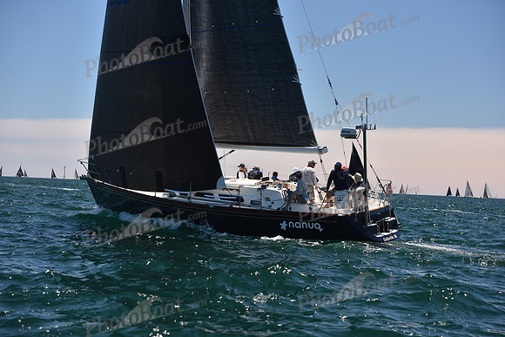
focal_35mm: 70
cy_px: 168
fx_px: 982
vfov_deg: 19.5
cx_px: 252
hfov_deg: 28.8
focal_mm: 70
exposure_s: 1/800
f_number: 5
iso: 250
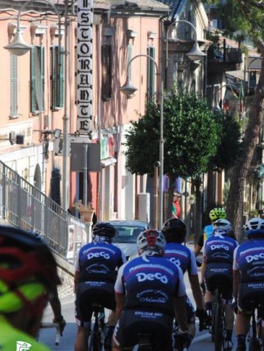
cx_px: 212
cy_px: 181
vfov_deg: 7.9
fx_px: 2539
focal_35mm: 250
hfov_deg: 5.9
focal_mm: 105
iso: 400
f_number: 6.3
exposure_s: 1/640
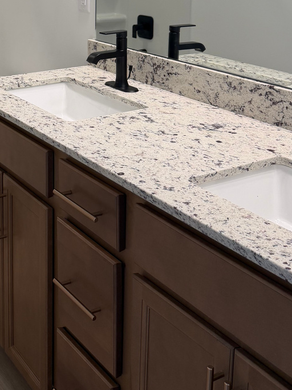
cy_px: 38
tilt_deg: -10.1
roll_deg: -0.9
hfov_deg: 26.2
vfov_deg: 33.6
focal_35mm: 54
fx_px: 608
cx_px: 33
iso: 100
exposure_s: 1/193
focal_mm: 6.76
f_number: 1.78
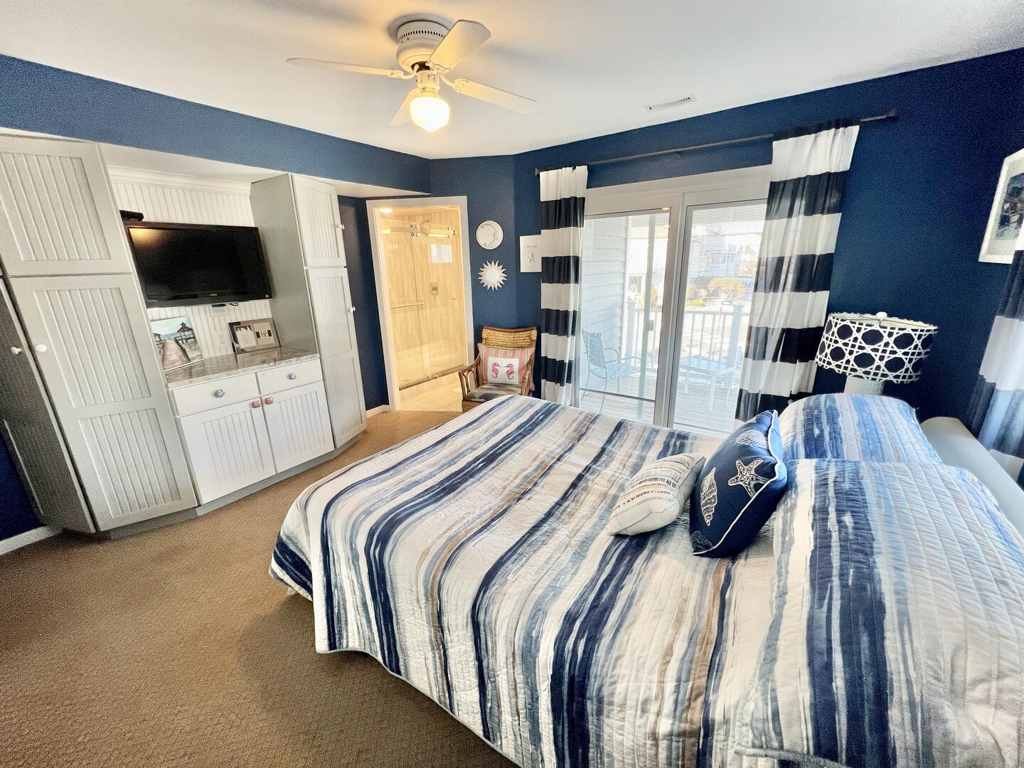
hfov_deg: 106.2
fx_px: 385
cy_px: 384
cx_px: 512
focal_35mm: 13
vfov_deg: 89.9
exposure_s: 1/120
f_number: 1.8
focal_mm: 1.57
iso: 125
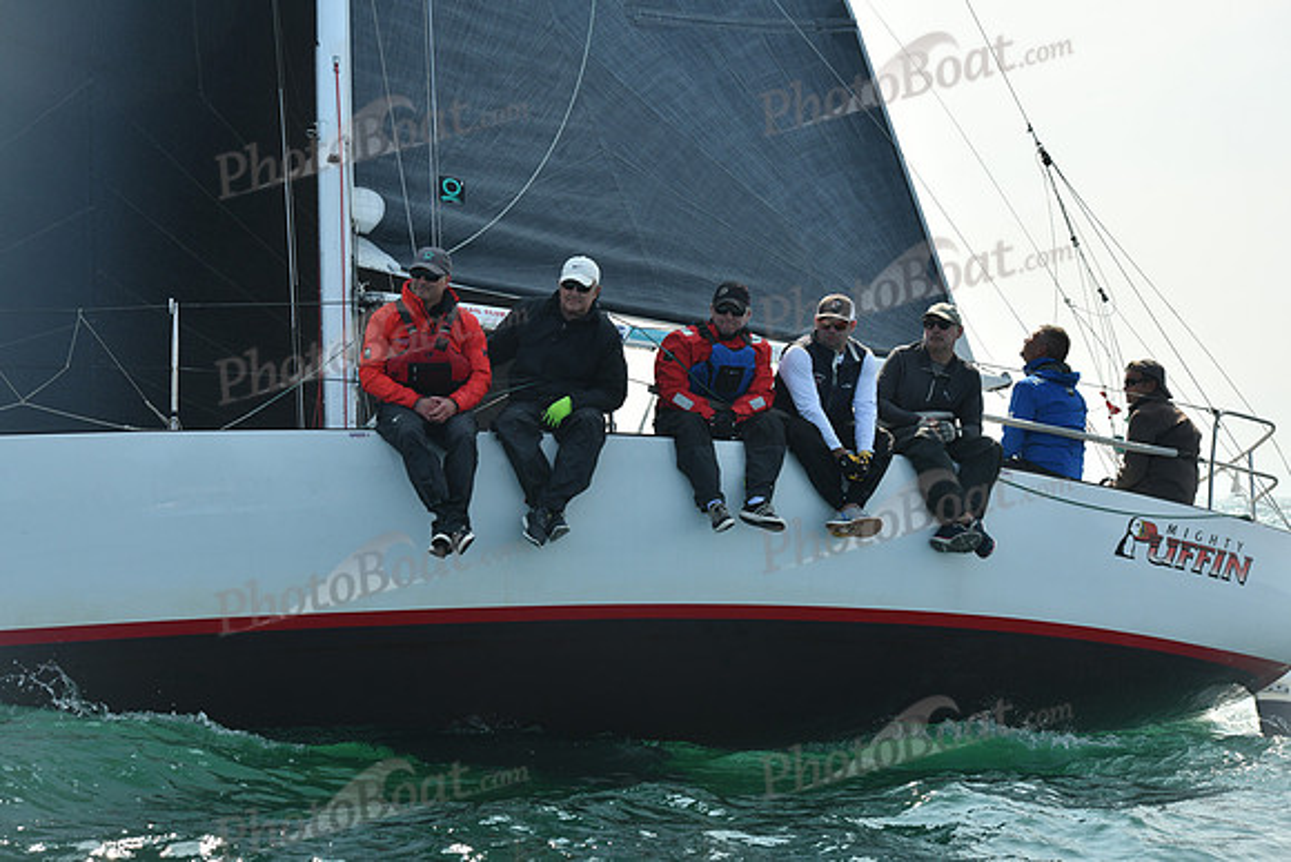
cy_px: 431
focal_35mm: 85
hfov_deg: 23.9
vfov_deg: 16.1
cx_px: 646
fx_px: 3049
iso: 320
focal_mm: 85
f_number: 6.3
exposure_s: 1/1250
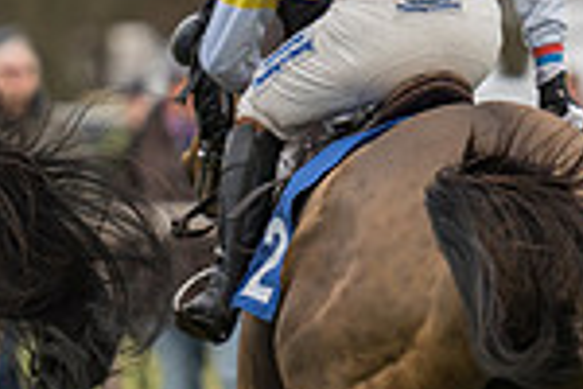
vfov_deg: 1.5
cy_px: 89
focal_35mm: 939
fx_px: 15205
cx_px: 211
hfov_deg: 2.2
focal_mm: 197
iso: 400
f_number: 2.8
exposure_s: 1/1000
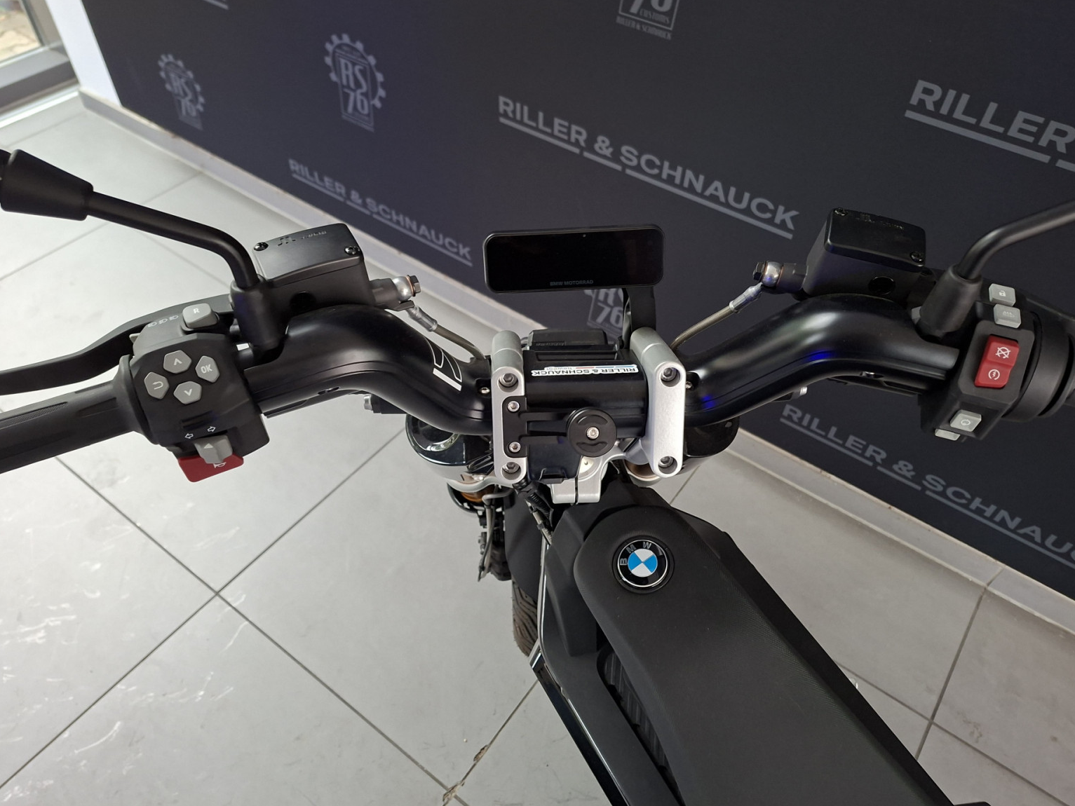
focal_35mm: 24
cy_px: 390
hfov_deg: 71.6
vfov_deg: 56.8
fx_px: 745
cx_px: 540
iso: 320
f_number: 1.8
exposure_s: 1/60
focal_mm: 5.54
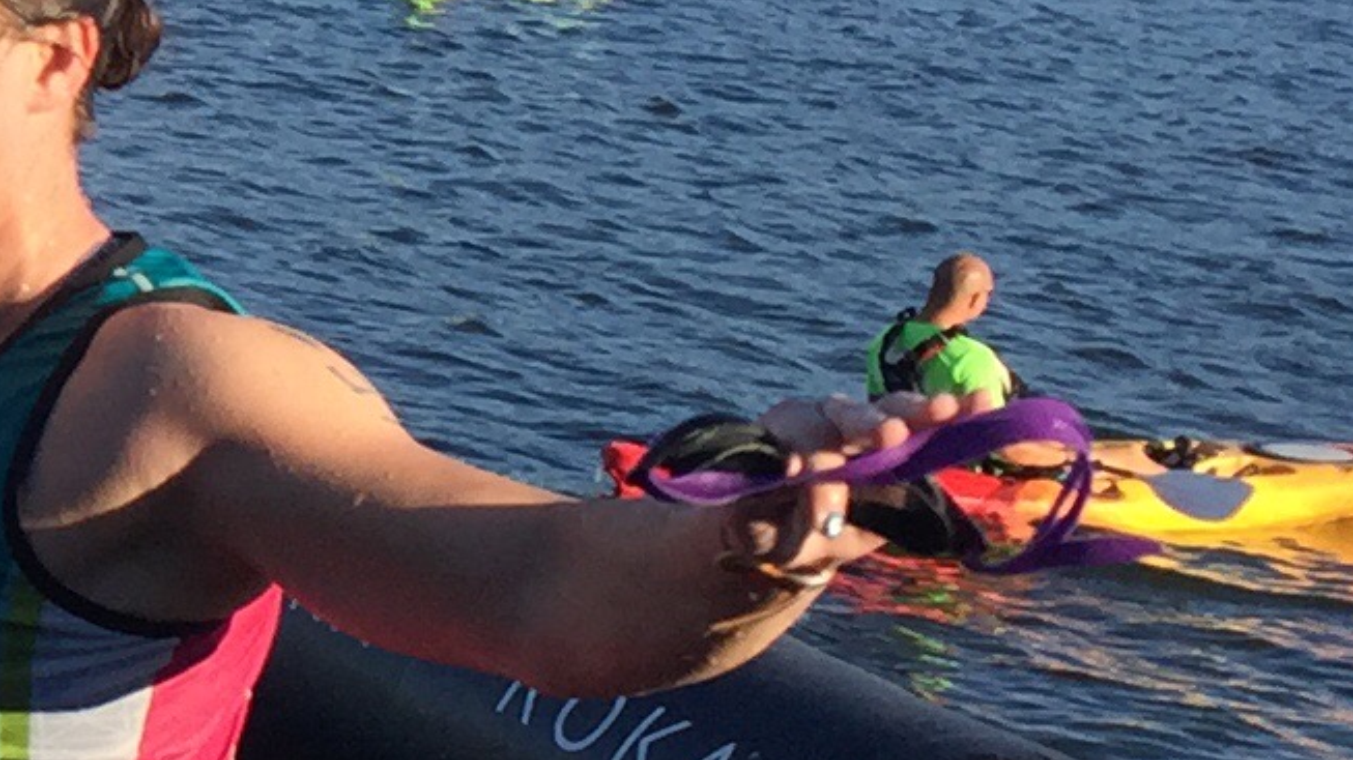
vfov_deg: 7.7
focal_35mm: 158
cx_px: -1206
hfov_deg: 12.3
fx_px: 5667
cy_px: 271
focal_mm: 4.15
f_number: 2.2
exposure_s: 1/1236
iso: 32
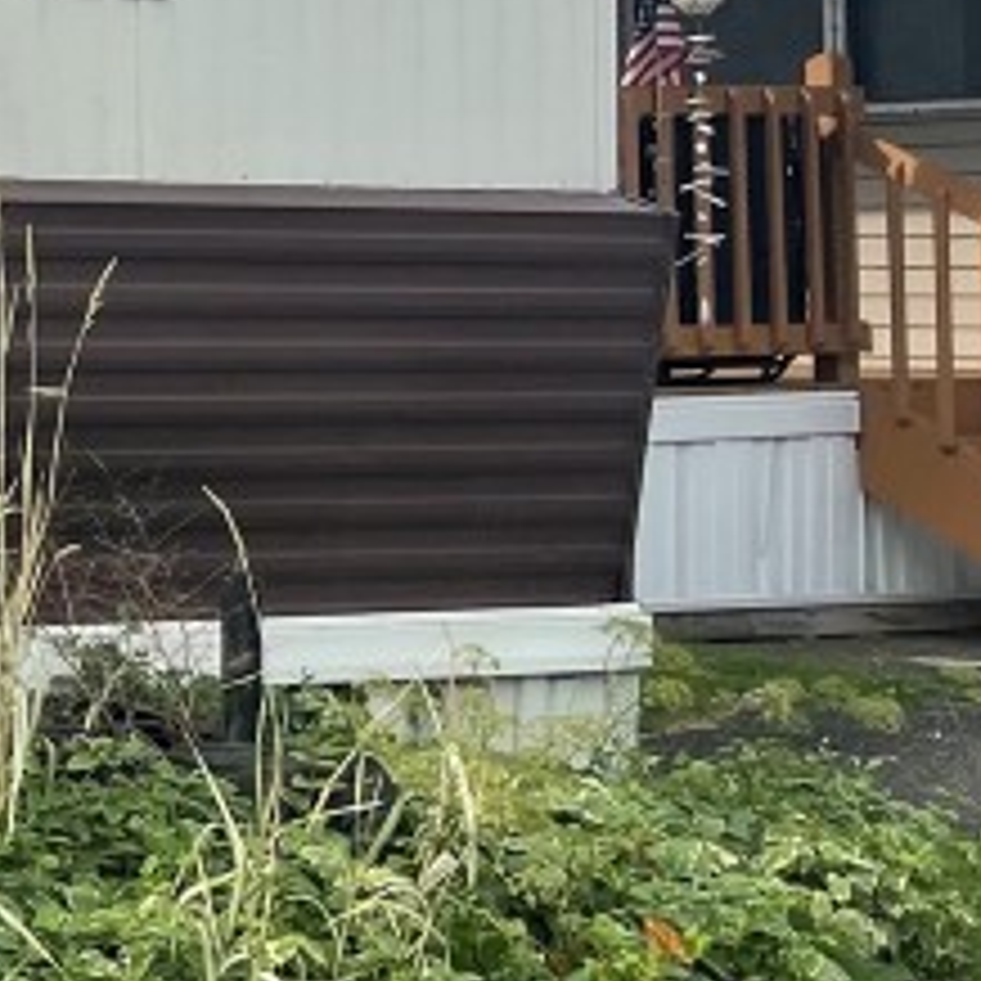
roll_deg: +0.2
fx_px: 3463
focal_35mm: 108
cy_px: 216
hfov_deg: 13.1
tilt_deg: +1.1
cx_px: -1192
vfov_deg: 16.0
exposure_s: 1/2053
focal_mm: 4.2
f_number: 1.6
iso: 32
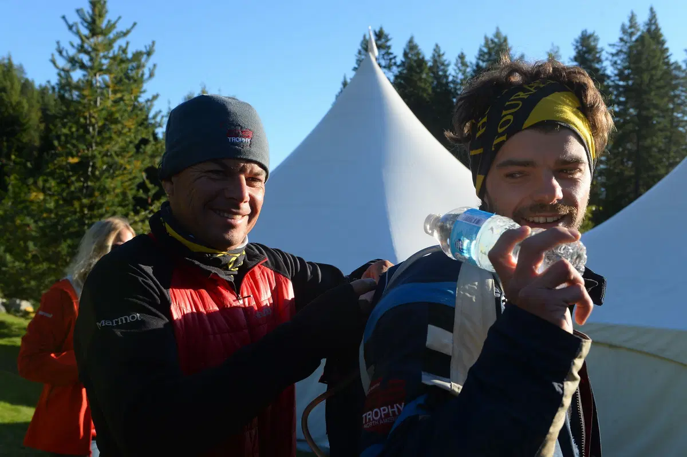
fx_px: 839
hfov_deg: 44.5
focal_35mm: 44
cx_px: 344
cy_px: 228
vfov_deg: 30.5
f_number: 10
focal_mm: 44
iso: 400
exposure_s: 1/400
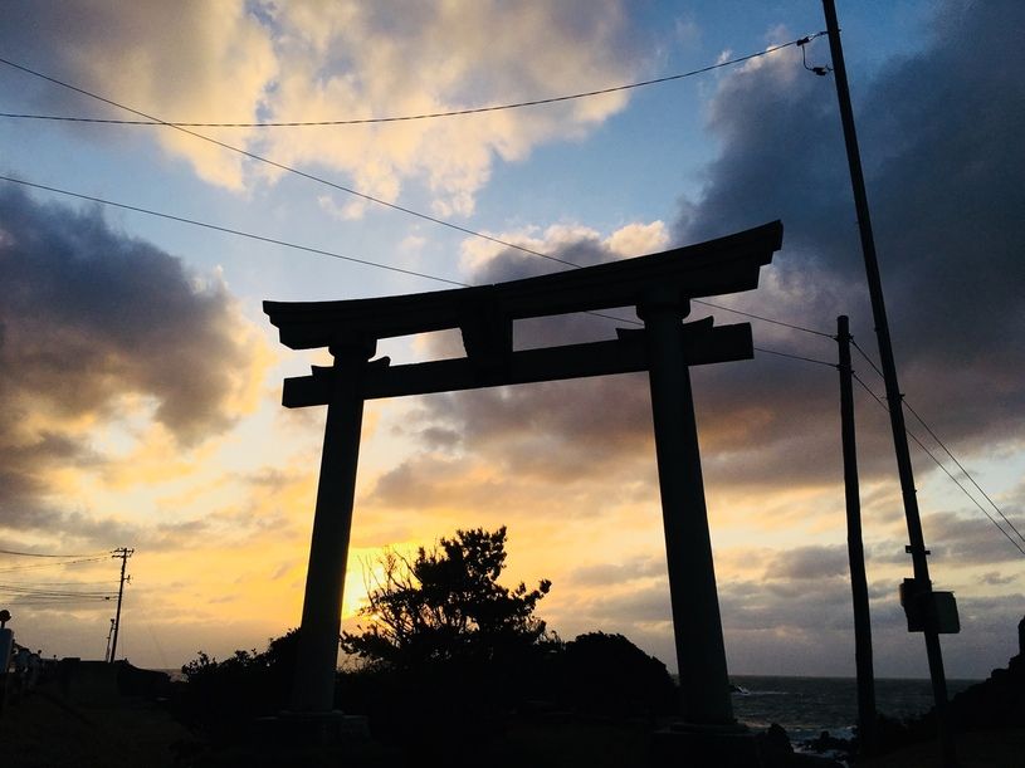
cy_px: 384
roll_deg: -0.8
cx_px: 512
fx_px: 859
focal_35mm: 29
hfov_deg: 61.7
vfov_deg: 48.2
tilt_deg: +18.7
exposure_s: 1/1637
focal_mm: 4.15
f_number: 2.2
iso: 25
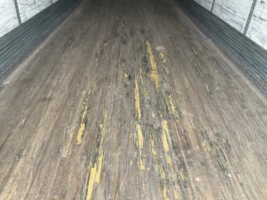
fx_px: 224
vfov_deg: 48.2
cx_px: 134
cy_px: 100
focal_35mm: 29
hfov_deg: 61.7
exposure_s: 1/122
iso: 64
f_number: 1.8
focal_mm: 3
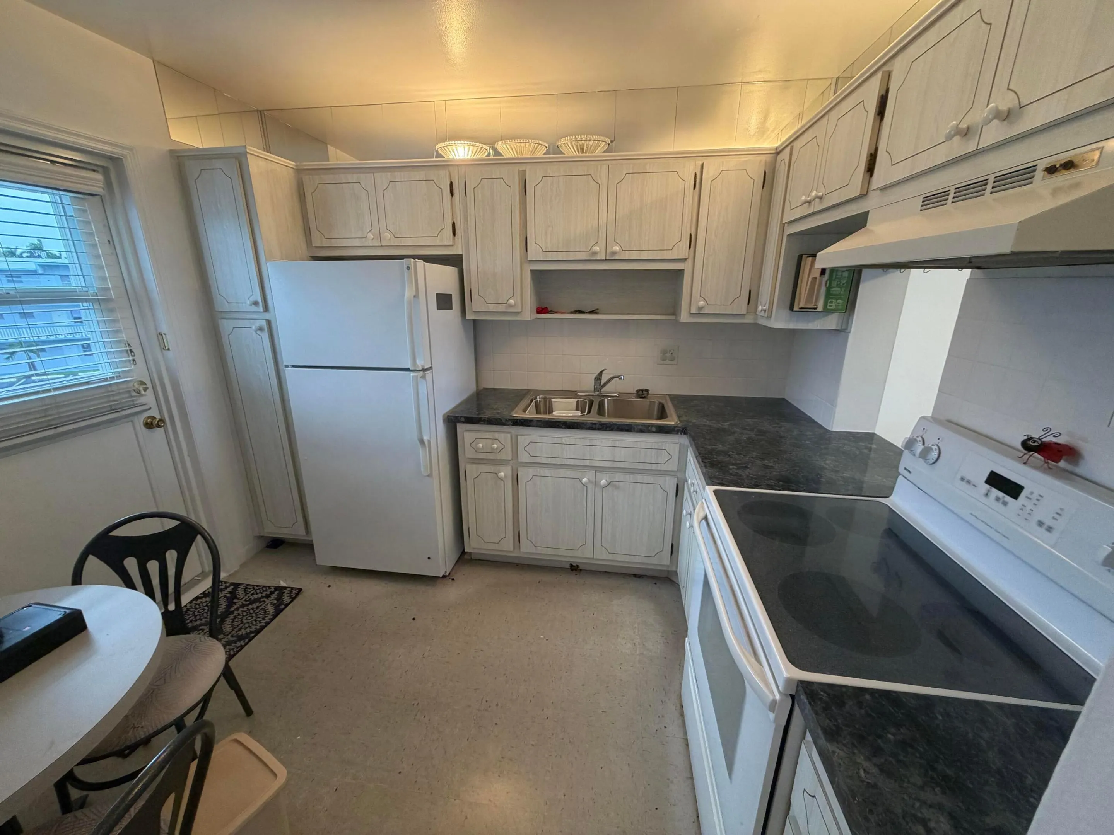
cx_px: 557
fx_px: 451
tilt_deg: -16.9
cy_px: 418
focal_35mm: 14
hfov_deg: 102.1
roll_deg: -0.3
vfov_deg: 85.7
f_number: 2.2
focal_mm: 2.22
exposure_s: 1/60
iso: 200
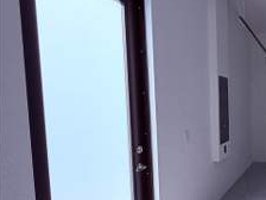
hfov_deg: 46.7
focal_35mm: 30
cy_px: 120
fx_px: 231
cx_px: 283
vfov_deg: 46.5
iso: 64
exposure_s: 1/152
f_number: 2.2
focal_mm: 2.22
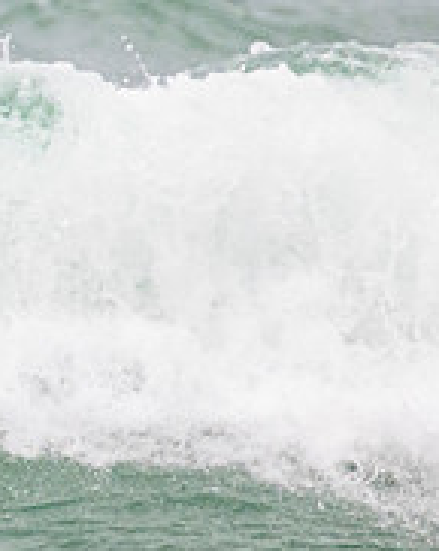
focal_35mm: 3261
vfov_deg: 0.6
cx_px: -527
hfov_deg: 0.5
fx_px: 53095
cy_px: 157
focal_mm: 800
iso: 2200
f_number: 11
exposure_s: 1/2000
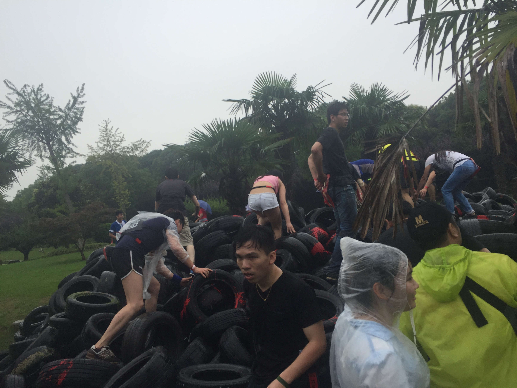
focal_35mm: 29
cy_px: 194
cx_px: 258
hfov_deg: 61.7
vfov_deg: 48.2
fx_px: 433
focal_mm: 4.15
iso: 32
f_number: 2.2
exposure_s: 1/1130
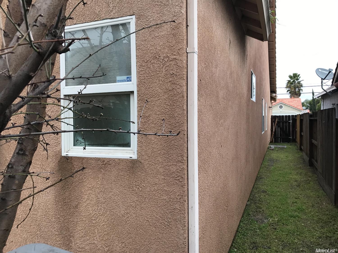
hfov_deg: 63.5
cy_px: 126
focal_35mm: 28
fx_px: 273
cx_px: 169
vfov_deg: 49.7
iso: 20
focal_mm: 3.99
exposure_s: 1/259
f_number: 1.8
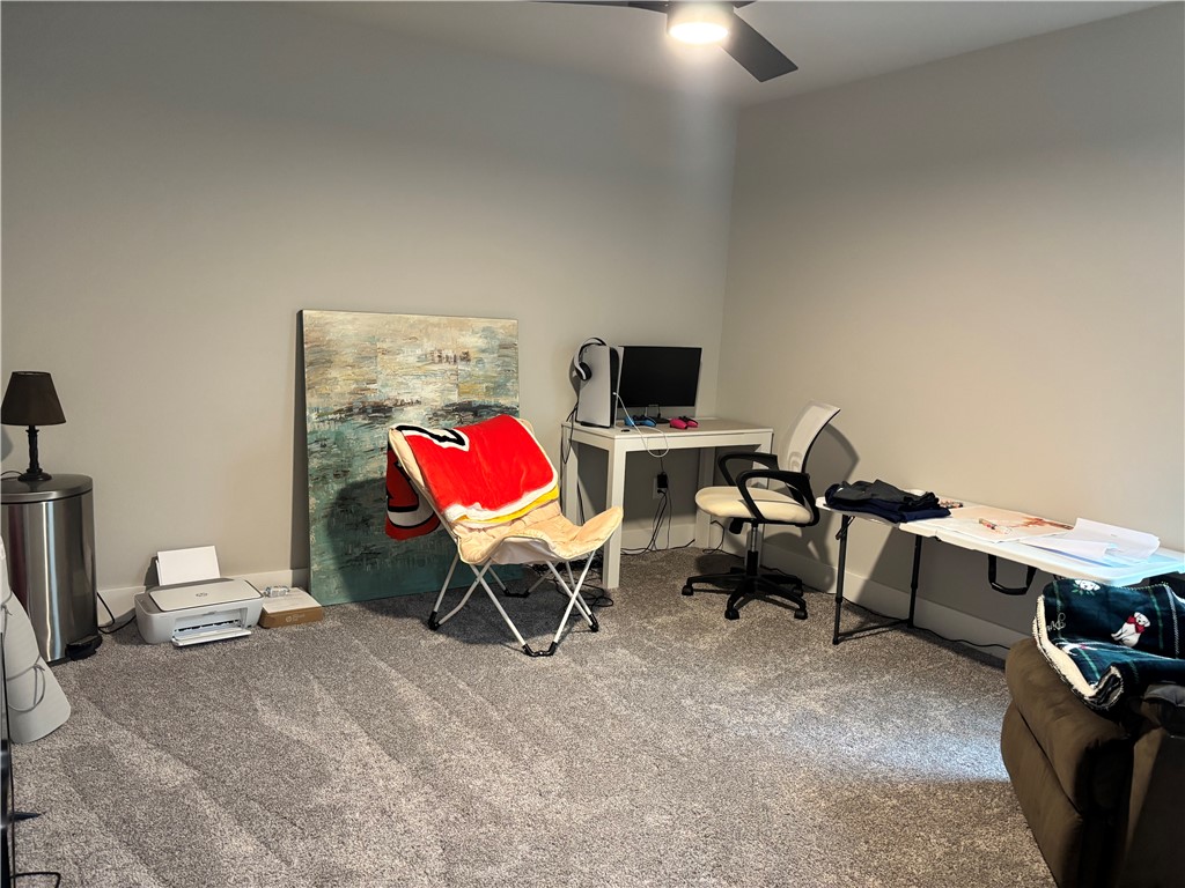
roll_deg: -3.2
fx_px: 890
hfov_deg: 67.3
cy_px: 444
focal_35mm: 26
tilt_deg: -9.4
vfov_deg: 53.1
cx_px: 592
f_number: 1.6
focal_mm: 5.96
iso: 320
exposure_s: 1/60
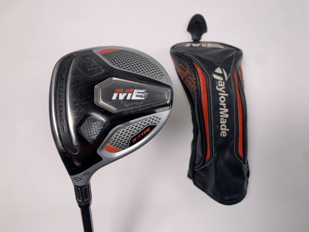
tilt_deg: -82.0
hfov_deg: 67.3
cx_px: 154
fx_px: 232
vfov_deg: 53.1
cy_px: 116
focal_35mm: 26
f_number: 1.8
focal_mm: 4.25
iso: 25
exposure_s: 1/206
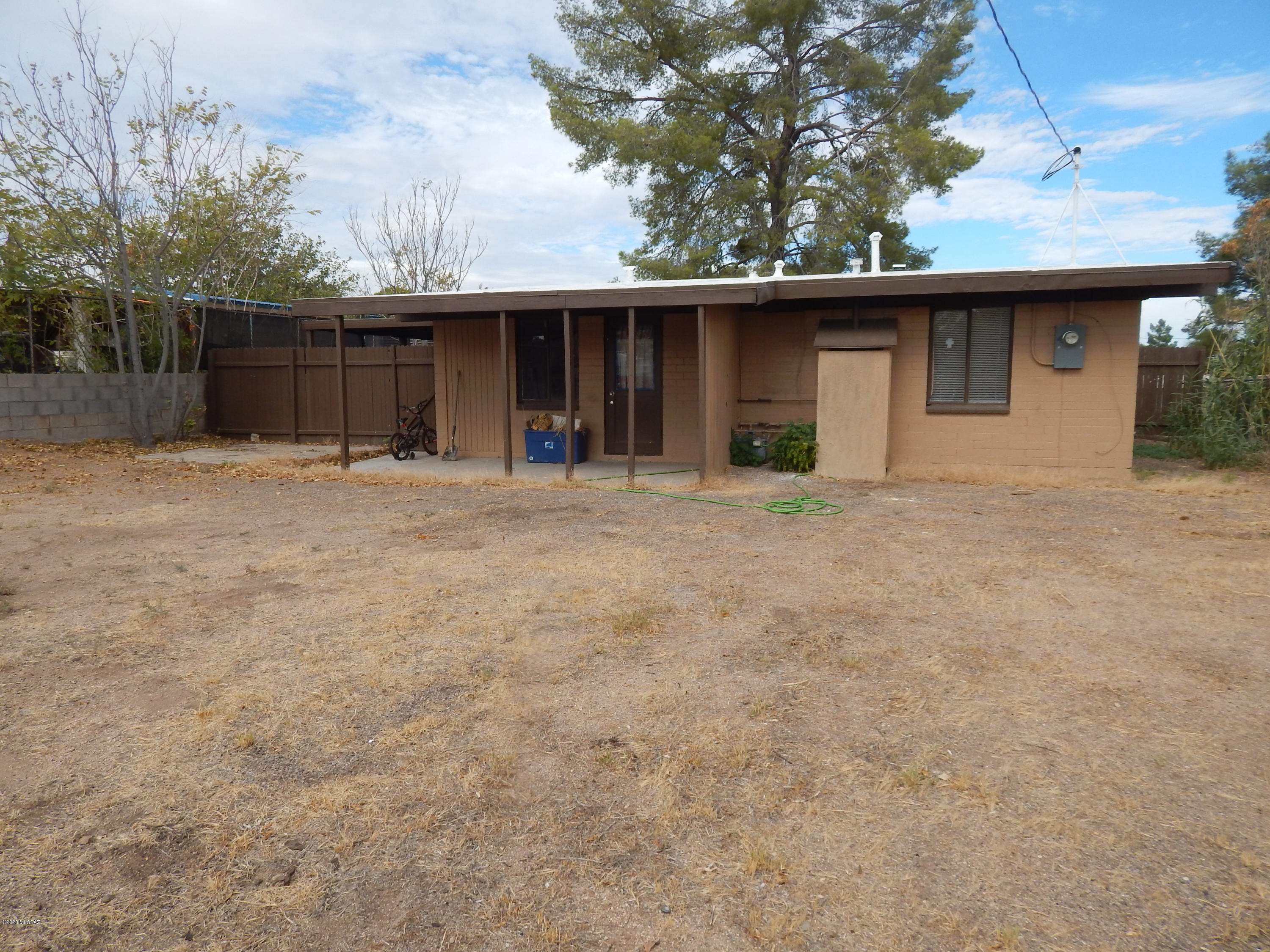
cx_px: 635
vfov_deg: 61.1
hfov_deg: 76.4
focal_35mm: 22
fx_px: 807
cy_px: 476
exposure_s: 1/1500
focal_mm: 4
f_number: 3
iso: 125
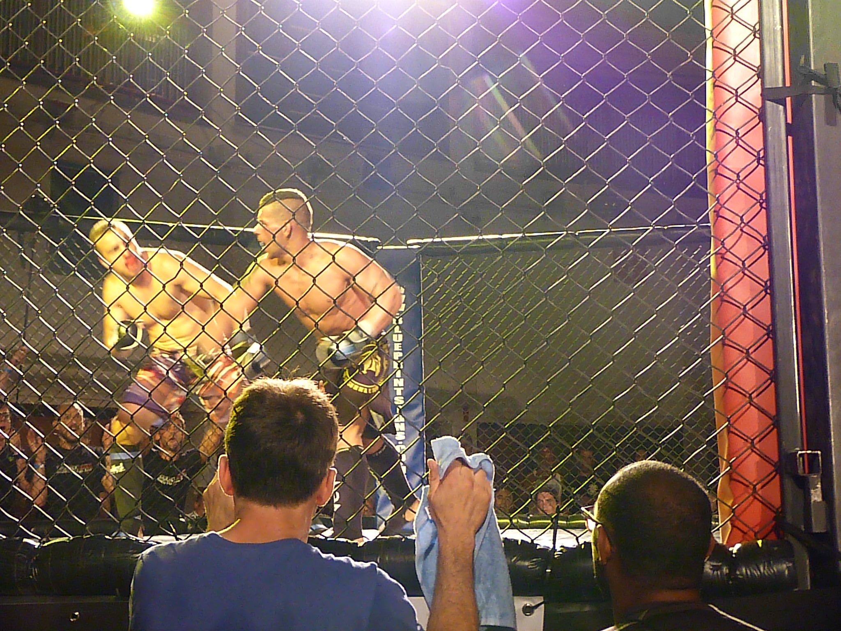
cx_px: 420
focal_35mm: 70
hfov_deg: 27.8
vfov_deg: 21.0
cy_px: 316
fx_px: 1701
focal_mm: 12.6
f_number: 3.3
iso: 1250
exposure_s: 1/60
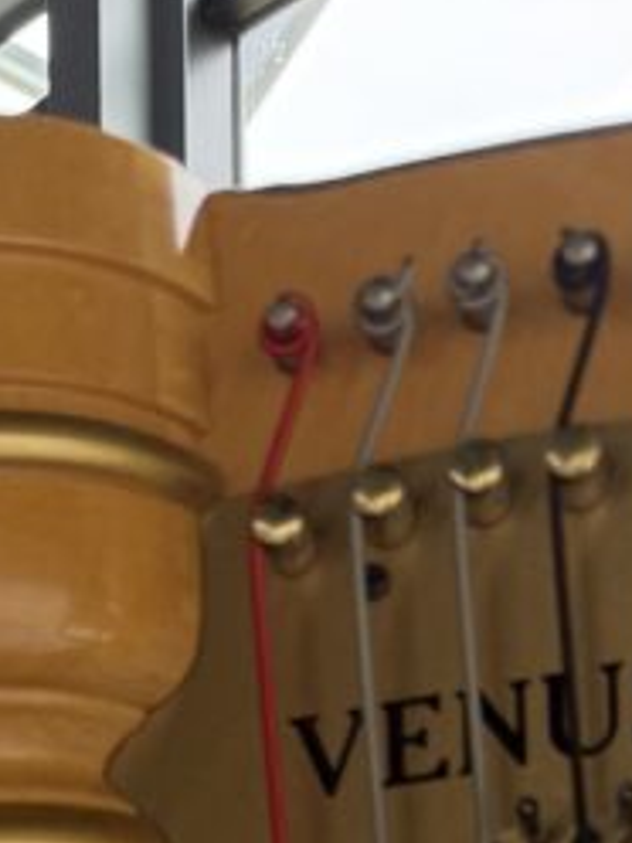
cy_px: 1717
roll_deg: +0.2
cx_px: -306
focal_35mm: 99
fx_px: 2410
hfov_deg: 14.0
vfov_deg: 15.5
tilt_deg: -1.7
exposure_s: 1/291
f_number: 1.78
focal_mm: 6.76
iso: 80
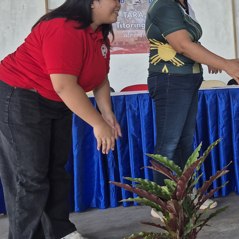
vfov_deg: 31.2
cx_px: 258
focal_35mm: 54
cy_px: 68
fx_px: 422
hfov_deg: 28.9
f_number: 1.8
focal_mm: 5.4
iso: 100
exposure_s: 1/180
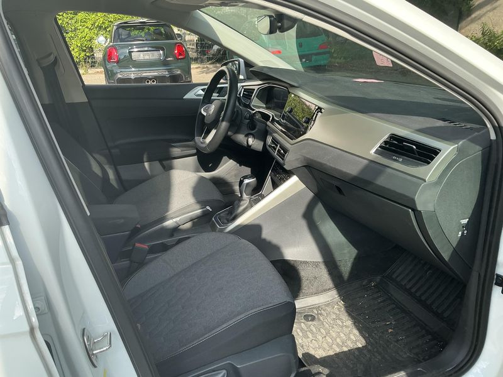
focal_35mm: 28
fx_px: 407
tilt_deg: -22.9
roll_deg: -1.5
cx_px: 252
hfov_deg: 63.4
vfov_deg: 49.7
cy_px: 188
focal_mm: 3
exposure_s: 1/403
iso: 25
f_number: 1.8
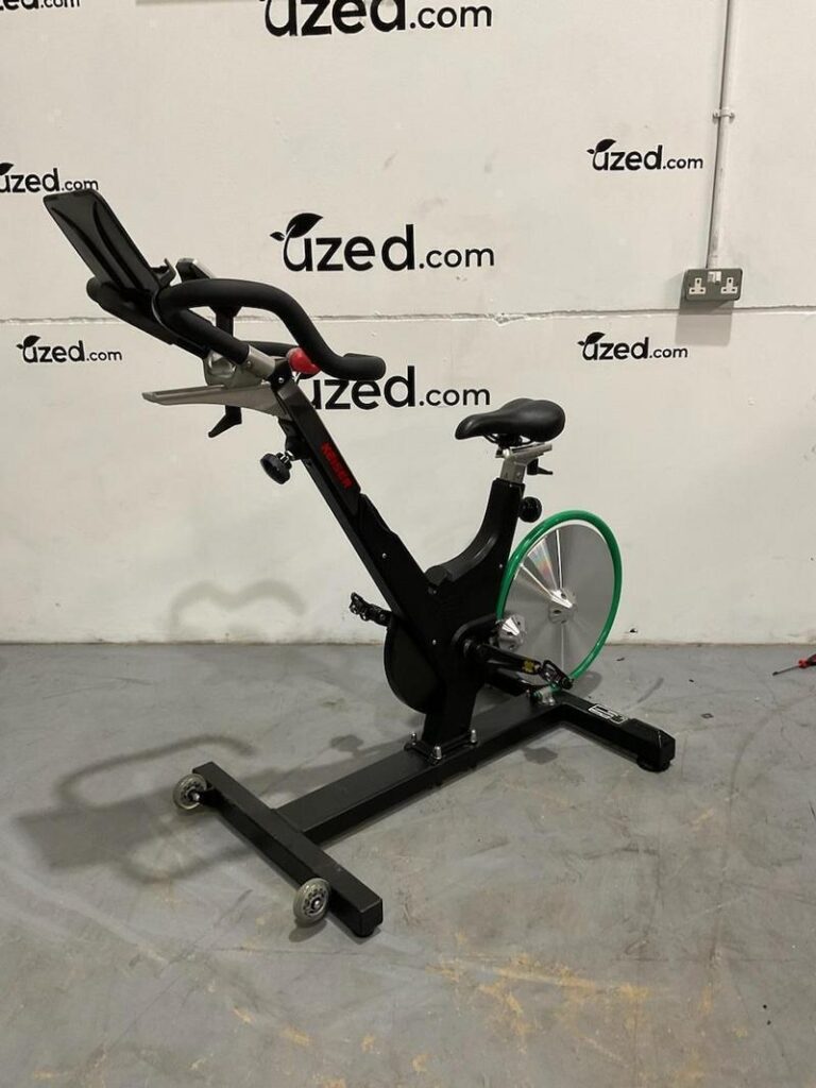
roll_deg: +0.7
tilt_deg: -19.0
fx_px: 911
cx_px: 408
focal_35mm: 29
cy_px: 544
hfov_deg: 48.2
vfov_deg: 61.7
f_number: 1.8
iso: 100
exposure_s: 1/50
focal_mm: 3
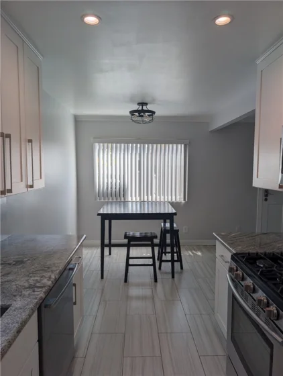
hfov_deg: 57.0
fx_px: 261
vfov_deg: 71.5
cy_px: 188
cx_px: 142
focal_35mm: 24
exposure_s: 1/1572
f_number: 1.68
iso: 20
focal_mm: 6.9
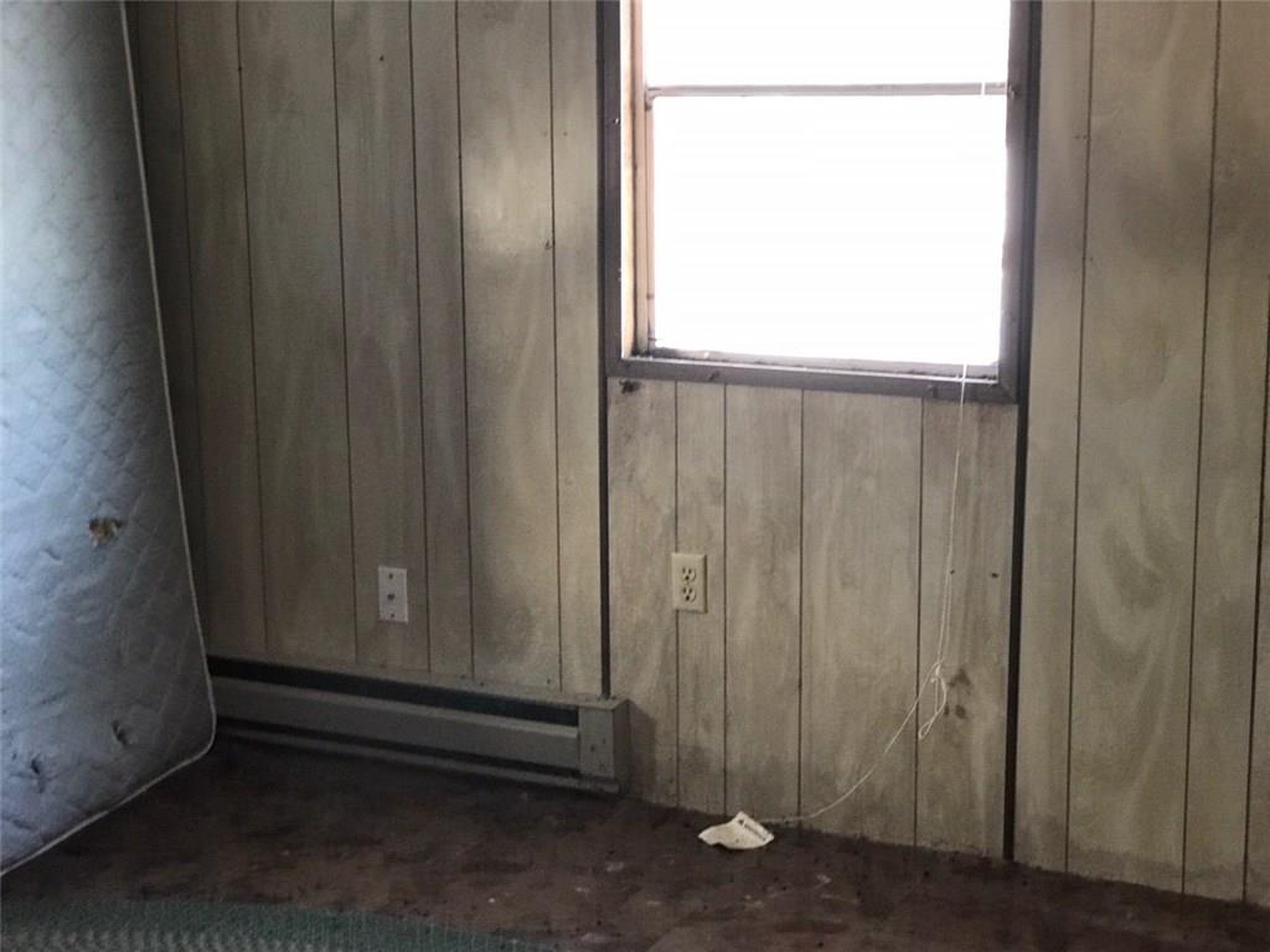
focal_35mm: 57
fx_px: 2091
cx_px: 635
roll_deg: -0.3
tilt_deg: -8.1
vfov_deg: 25.7
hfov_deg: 33.8
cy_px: 476
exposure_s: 1/90
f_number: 2.8
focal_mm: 6.6
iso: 320
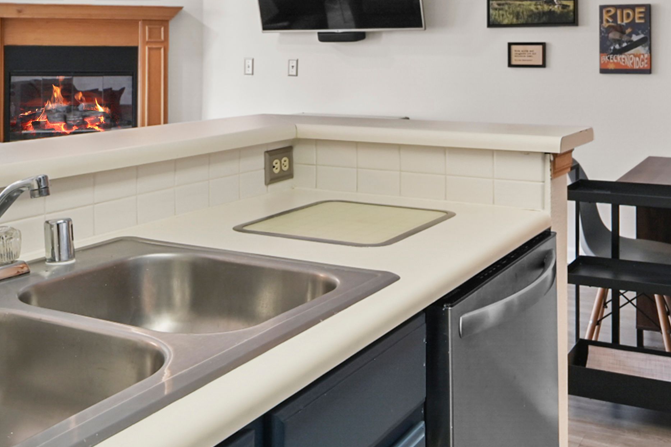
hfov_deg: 43.6
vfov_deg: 28.9
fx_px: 839
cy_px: 64
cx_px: 331
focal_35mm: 45
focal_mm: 14
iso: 400
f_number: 8
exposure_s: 1/4
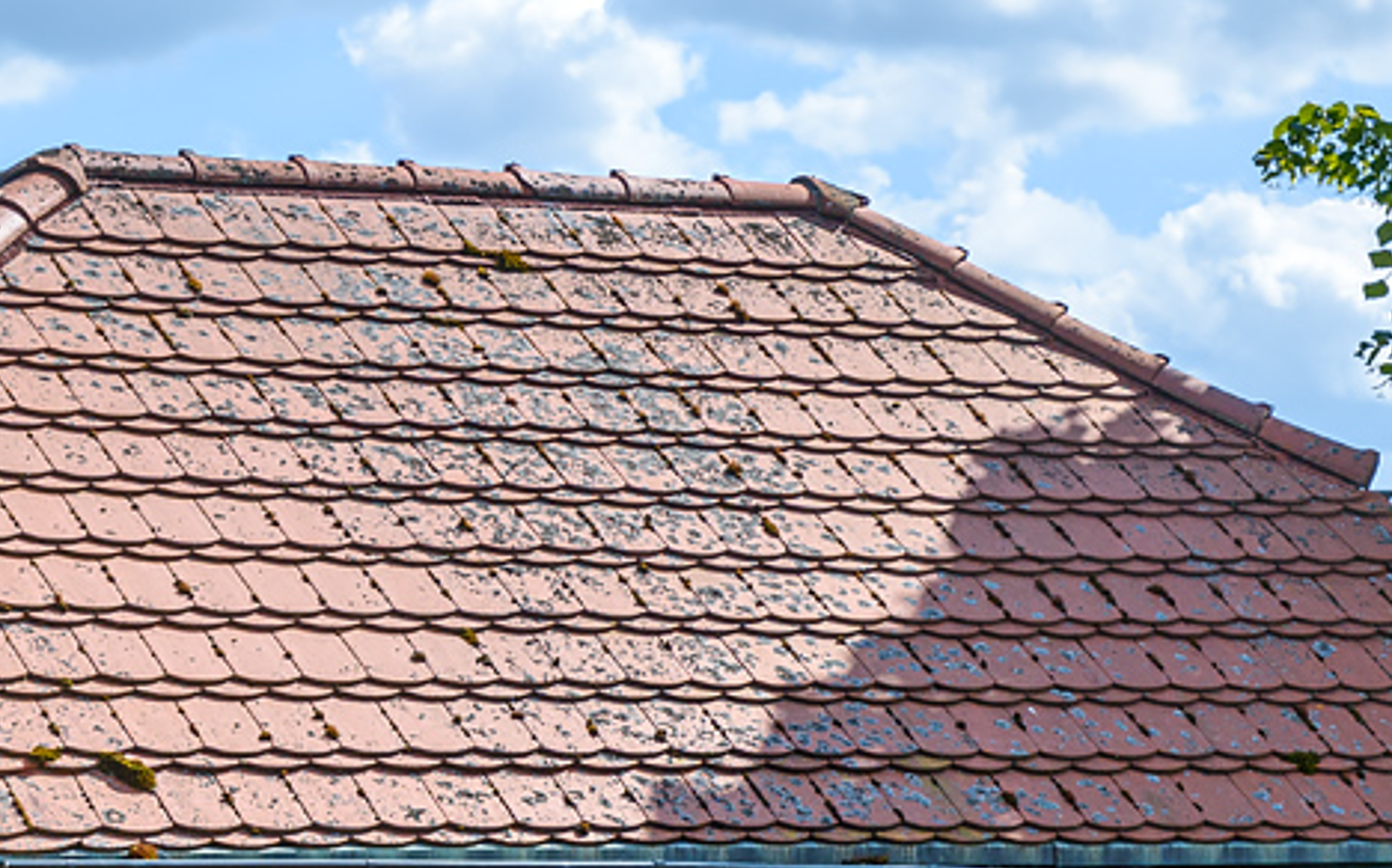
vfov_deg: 8.7
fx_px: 5650
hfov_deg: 14.0
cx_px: 541
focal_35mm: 149
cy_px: 1091
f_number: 8
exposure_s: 1/500
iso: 200
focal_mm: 38
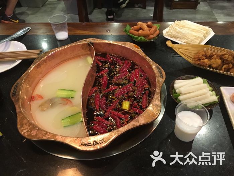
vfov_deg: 48.2
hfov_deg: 61.7
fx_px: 196
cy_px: 88
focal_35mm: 29
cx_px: 117
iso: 200
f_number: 2.2
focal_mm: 4.15
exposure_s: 1/17
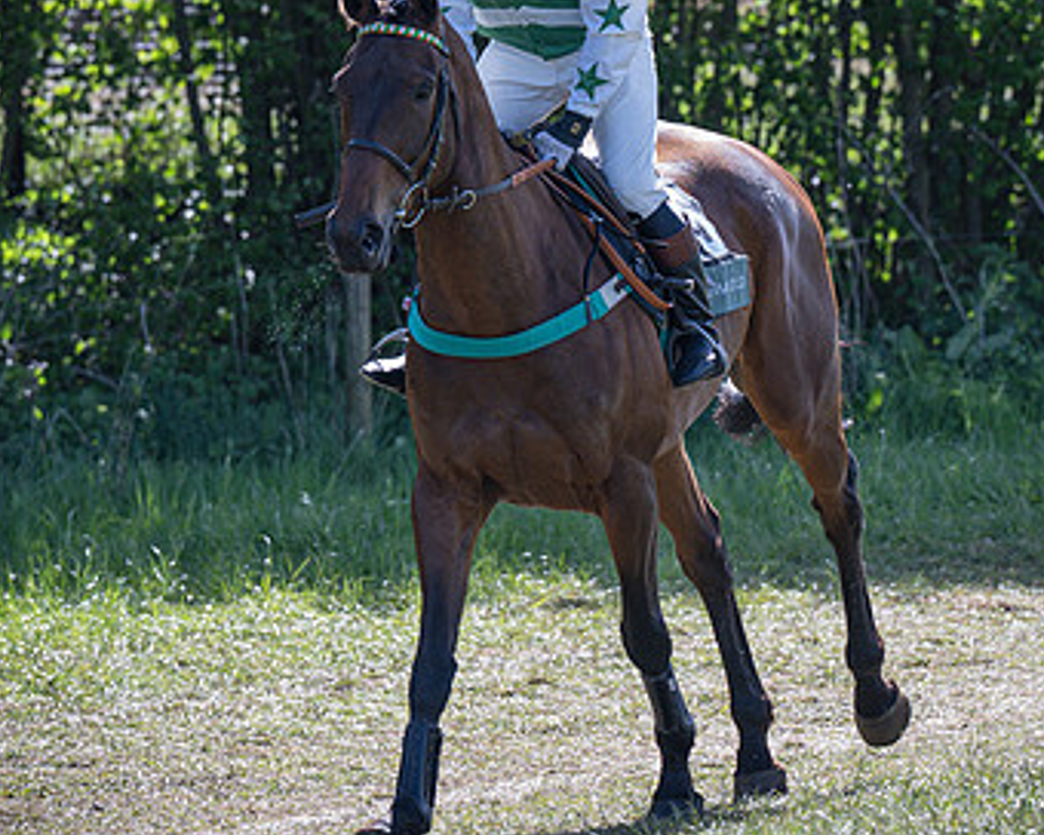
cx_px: 339
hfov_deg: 4.3
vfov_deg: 3.5
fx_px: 13812
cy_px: 370
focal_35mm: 447
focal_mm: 160
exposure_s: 1/1000
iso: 400
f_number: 4
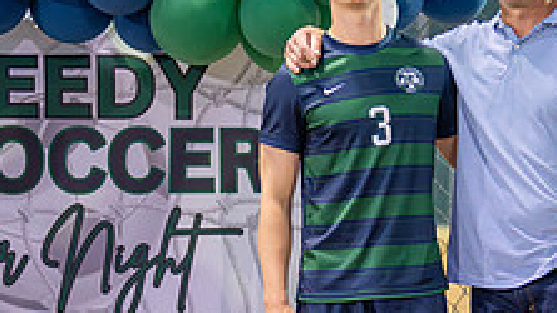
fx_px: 2393
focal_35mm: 162
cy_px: 277
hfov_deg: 13.2
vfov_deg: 7.5
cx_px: 431
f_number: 1.2
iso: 2000
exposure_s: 1/320
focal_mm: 50
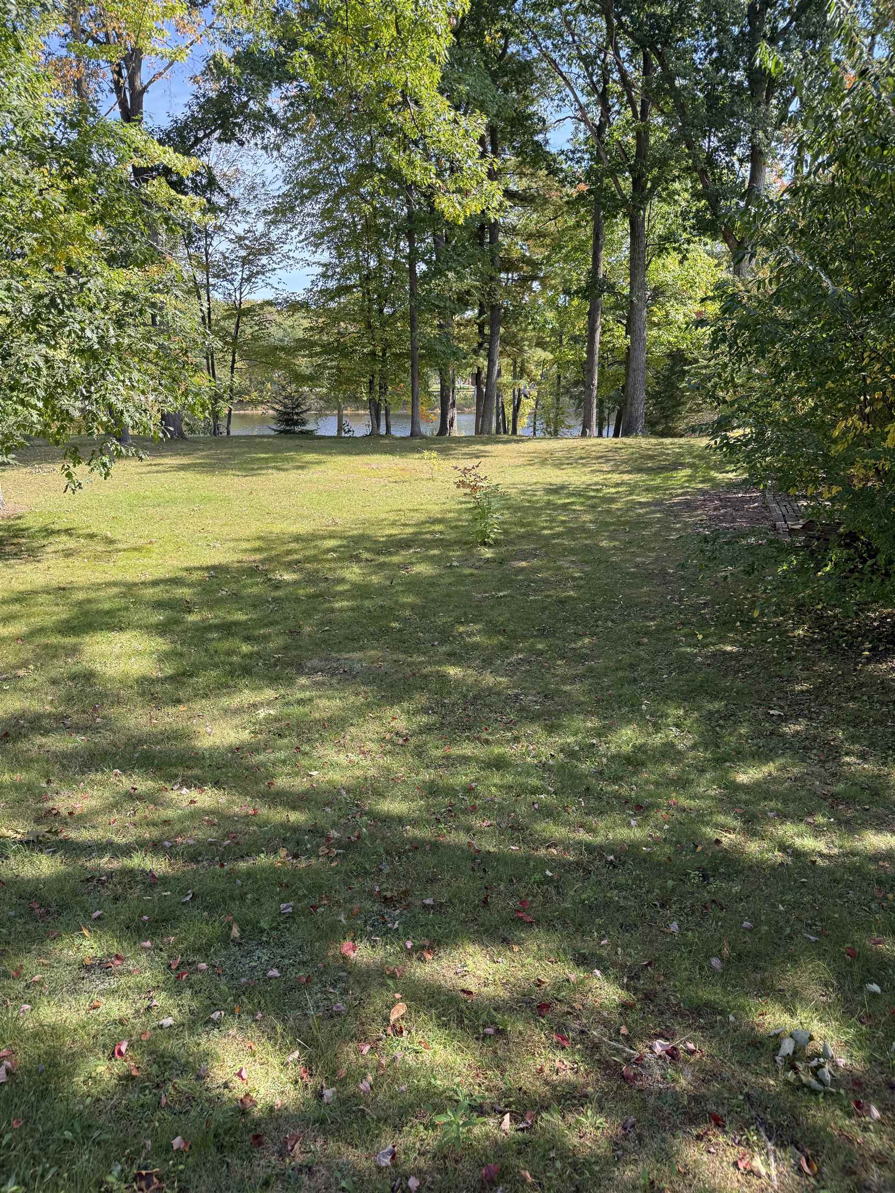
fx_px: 827
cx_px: 448
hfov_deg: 56.8
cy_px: 596
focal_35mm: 24
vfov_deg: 71.6
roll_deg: +1.7
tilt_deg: -15.5
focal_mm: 6.76
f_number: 1.78
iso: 100
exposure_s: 1/497
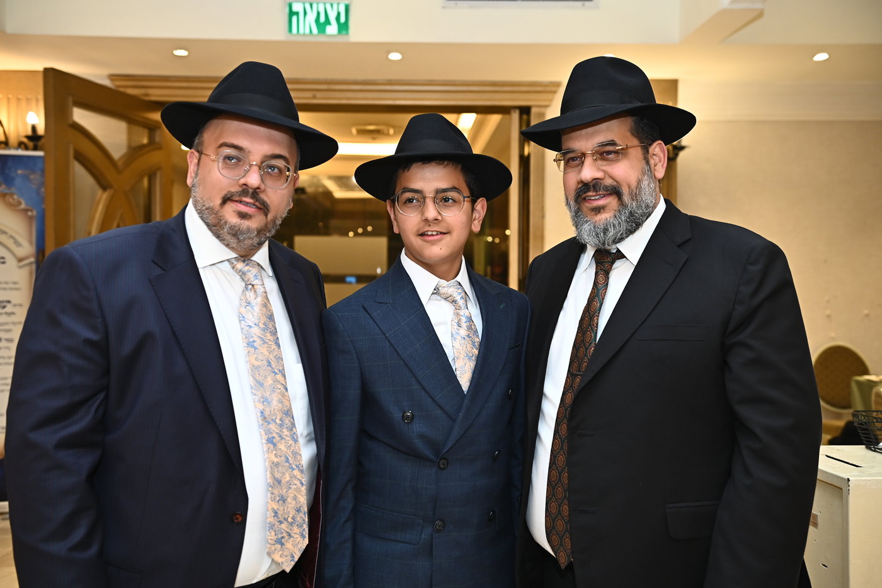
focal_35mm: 38
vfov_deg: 35.0
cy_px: 294
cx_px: 441
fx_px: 931
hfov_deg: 50.7
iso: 1250
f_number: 3.5
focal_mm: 38
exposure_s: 1/200
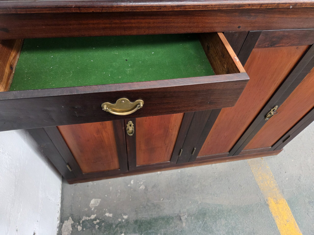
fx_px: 209
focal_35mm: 23
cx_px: 157
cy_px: 118
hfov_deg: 73.9
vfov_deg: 58.9
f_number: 1.8
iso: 400
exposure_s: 1/100
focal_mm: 5.4
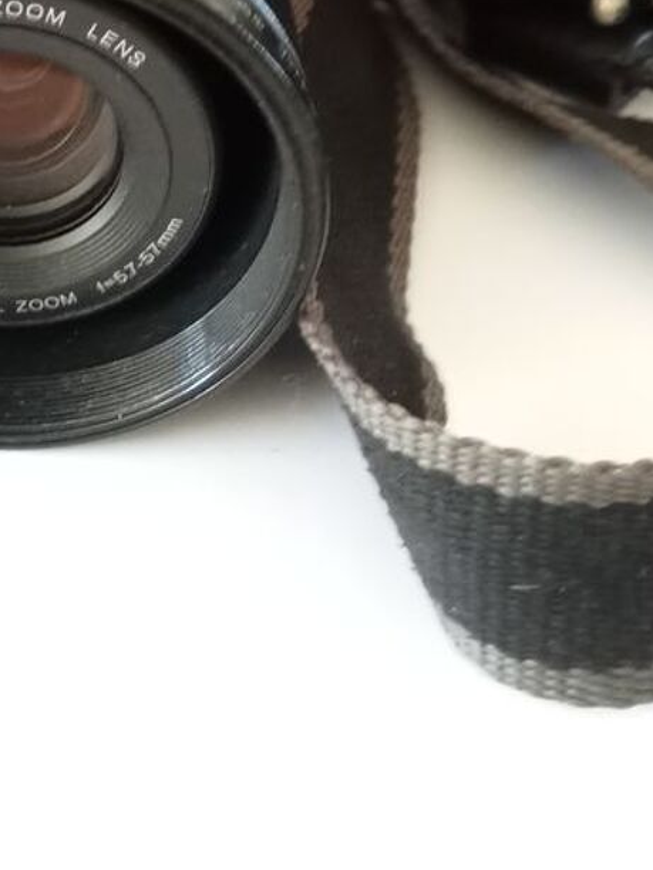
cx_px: 50
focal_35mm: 61
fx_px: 1534
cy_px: 120
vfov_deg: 30.5
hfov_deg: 23.3
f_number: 2.2
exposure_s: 1/25
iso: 1267
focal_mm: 3.46
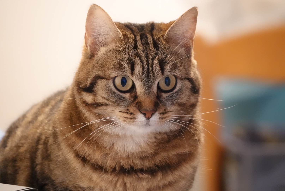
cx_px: 142
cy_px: 96
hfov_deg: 5.3
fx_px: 3090
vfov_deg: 3.5
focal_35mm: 390
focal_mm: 143.15
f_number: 4
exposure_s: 1/60
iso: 6400
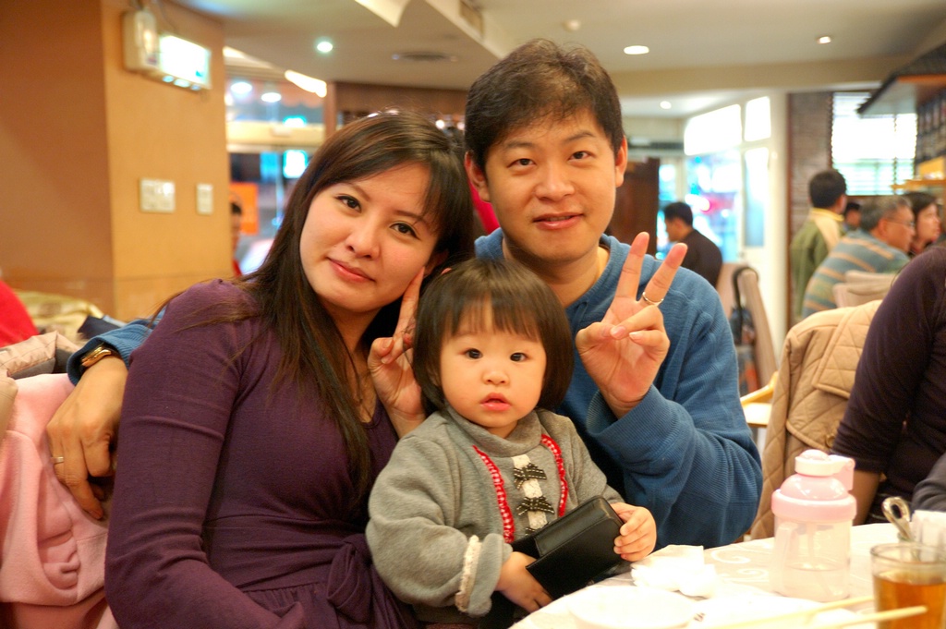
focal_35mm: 45
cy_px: 314
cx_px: 473
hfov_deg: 43.6
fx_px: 1182
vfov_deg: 29.8
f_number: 2.8
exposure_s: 1/10
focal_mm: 30
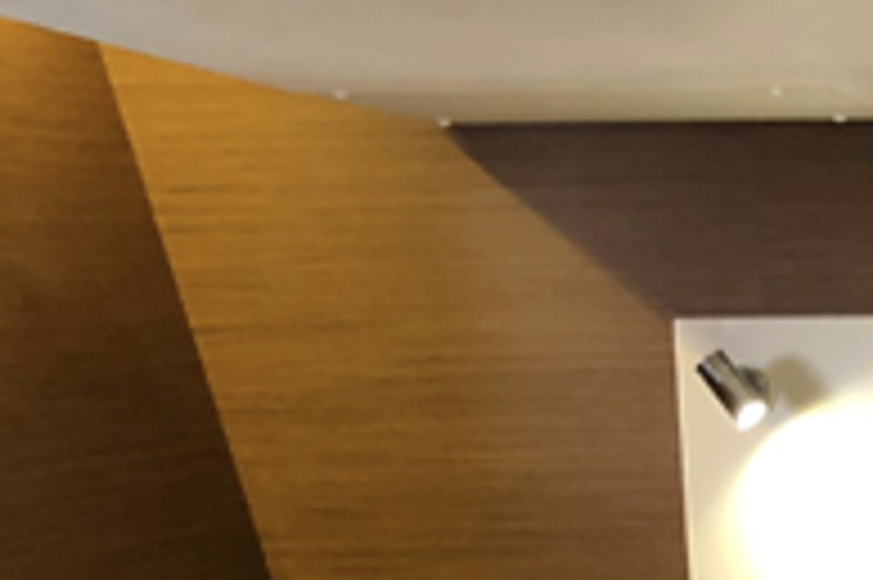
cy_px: 1160
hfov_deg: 16.0
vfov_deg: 10.5
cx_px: 1192
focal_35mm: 120
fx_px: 2907
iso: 64
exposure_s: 1/15
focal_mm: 4
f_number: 1.8
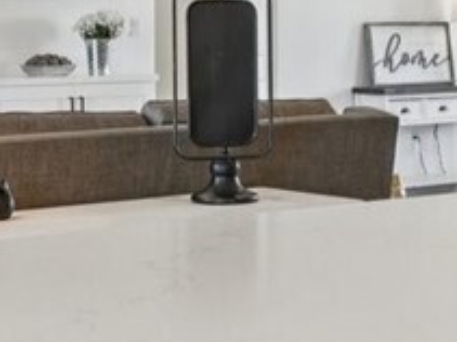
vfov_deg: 11.8
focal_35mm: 124
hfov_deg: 15.7
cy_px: -29
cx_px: 432
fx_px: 1636
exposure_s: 1/40
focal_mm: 16
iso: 400
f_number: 8
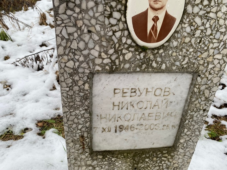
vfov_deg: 53.1
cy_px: 85
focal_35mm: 26
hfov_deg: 67.3
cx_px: 114
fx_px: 170
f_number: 1.8
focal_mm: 4.25
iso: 40
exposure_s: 1/122
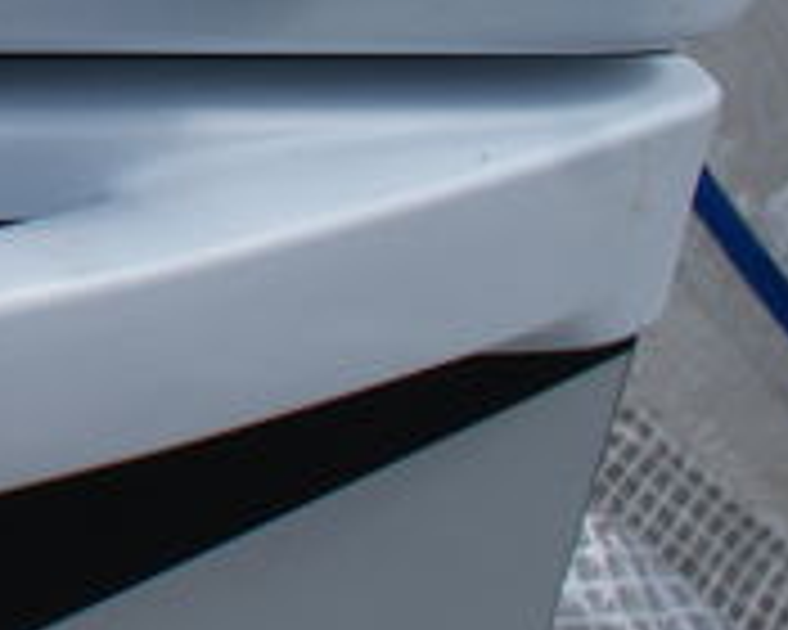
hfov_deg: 10.7
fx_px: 3382
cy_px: -407
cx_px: -1301
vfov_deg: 10.2
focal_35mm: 145
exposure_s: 1/250
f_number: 11
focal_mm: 18
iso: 100
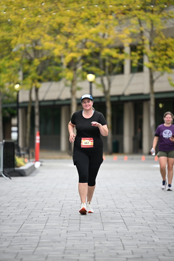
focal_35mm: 200
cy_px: 130
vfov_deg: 10.3
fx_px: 1449
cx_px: 87
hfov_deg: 6.9
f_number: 2.8
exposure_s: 1/1250
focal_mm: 200
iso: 400
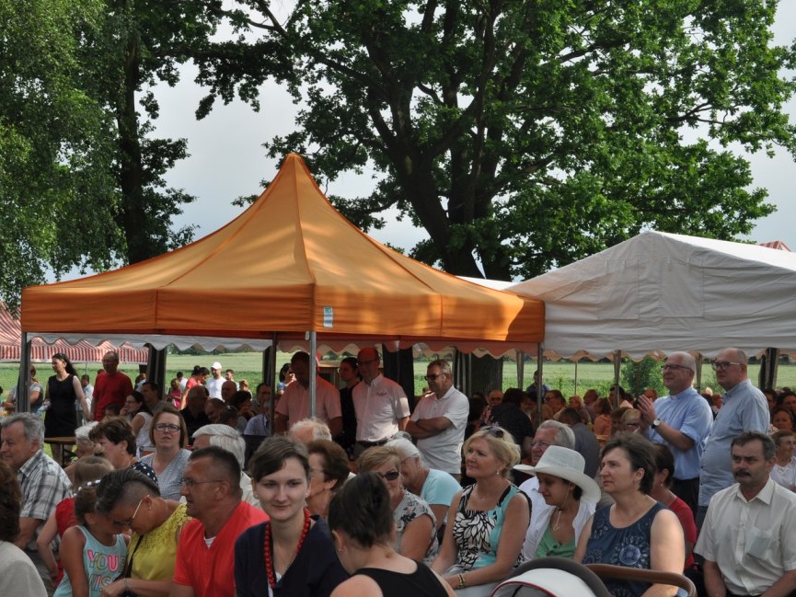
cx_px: 487
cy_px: 360
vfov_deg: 21.6
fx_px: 1564
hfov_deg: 28.5
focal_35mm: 68
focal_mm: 34
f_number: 13
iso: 200
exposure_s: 1/200
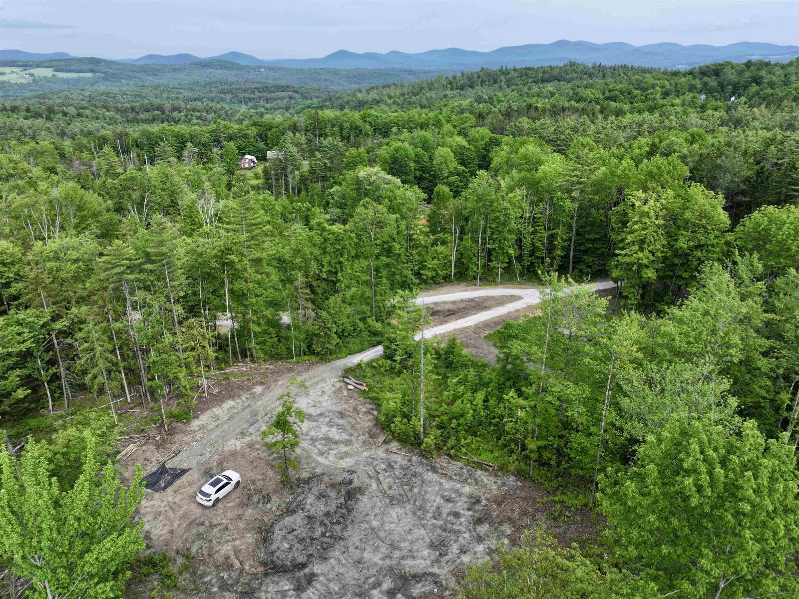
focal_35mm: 24
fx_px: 554
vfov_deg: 56.8
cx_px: 400
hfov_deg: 71.6
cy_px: 300
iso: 160
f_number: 2.8
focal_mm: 12.29
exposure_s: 1/1250
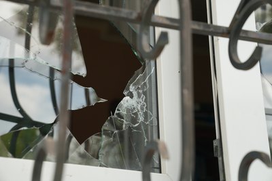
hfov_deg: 28.8
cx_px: 136
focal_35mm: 70
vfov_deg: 19.5
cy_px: 90
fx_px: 529
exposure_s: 1/100
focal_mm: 70
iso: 250
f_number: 5.6
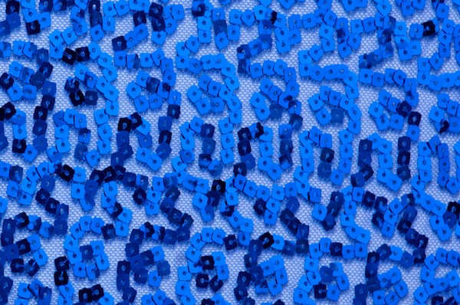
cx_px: 230
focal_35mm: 158
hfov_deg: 13.1
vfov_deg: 8.7
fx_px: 2009
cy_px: 152
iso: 200
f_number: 11
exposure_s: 1/250
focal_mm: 105
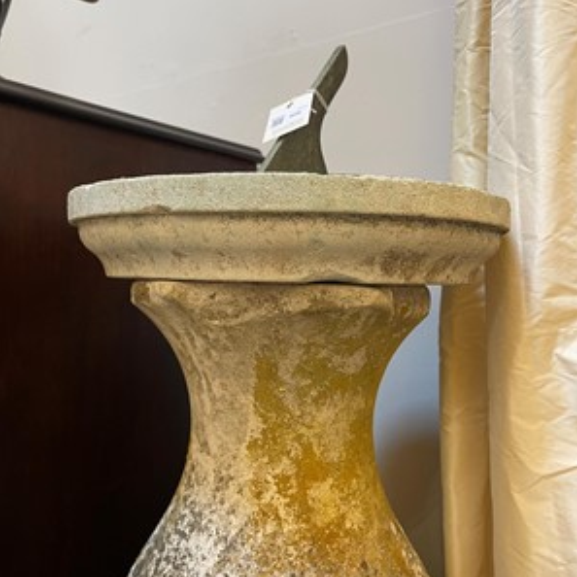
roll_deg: -1.7
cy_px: 291
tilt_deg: -0.4
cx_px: 289
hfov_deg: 52.5
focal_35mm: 31
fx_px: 585
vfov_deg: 52.5
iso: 160
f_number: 1.6
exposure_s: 1/50
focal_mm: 5.1
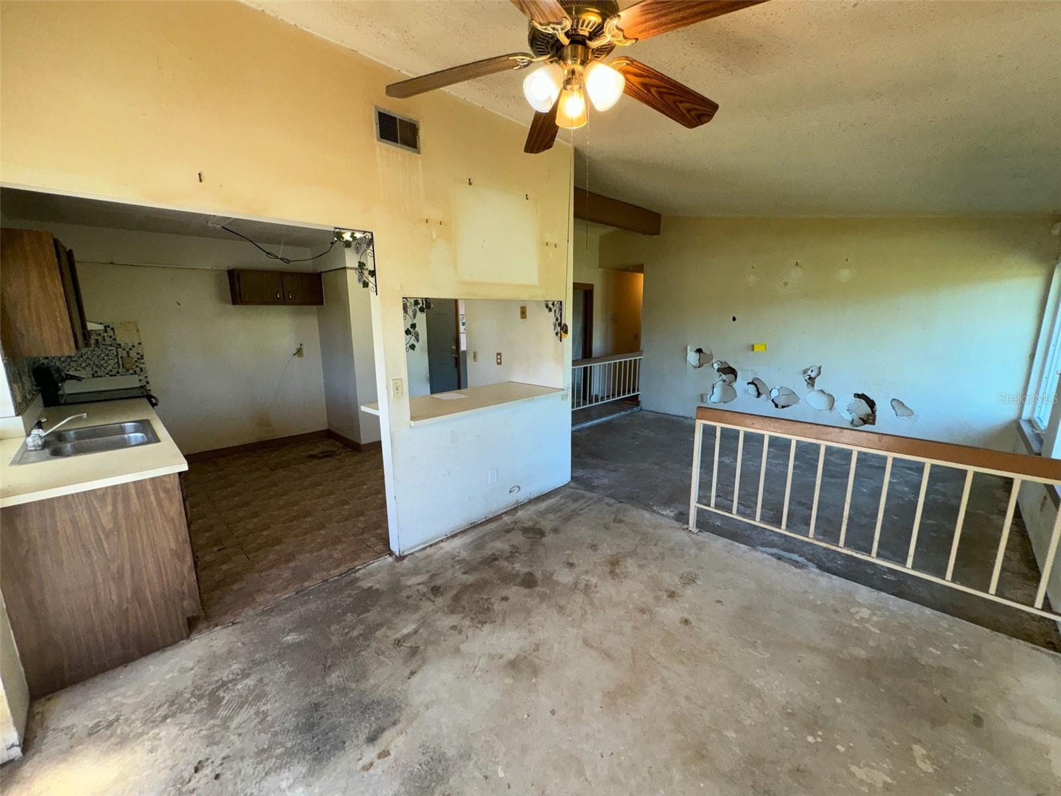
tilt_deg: -11.9
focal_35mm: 14
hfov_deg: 102.1
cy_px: 398
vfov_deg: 85.7
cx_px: 530
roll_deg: -0.1
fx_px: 429
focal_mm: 2.22
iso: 80
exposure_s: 1/122
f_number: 2.2
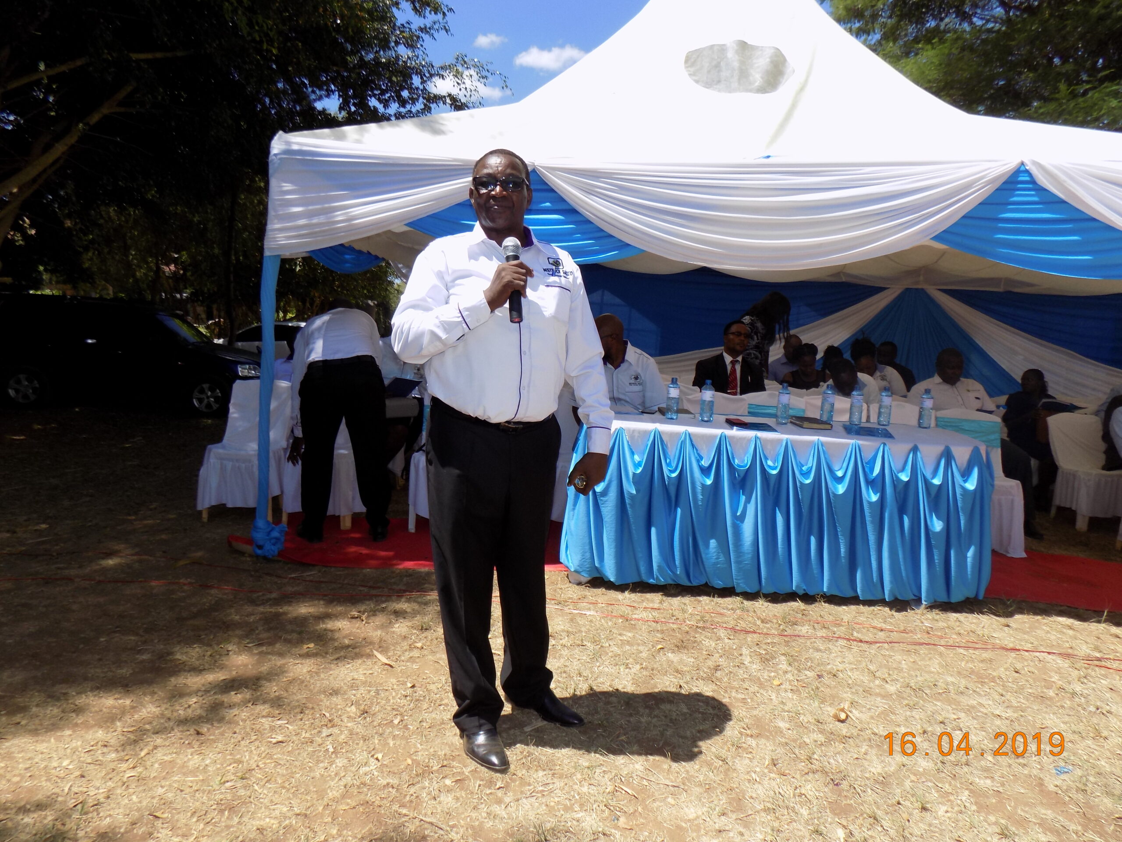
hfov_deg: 73.9
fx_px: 745
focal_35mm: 23
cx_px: 561
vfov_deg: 58.9
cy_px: 421
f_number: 3.1
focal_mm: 4
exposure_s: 1/800
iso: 80
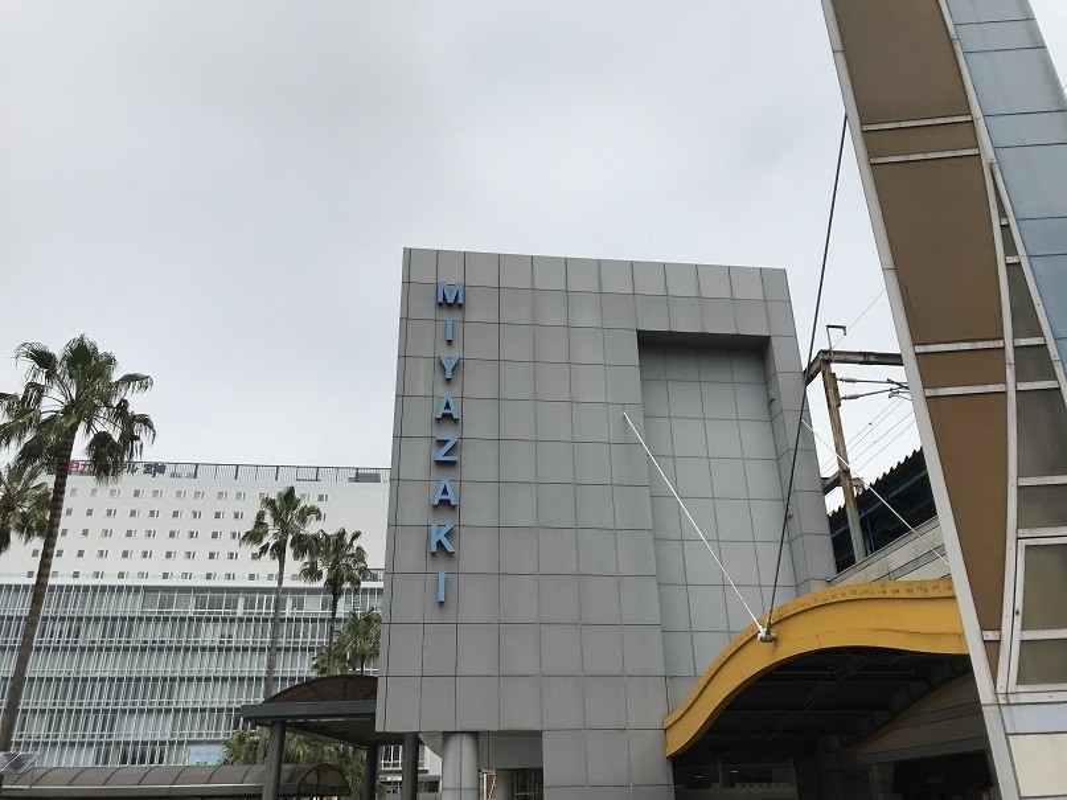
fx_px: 863
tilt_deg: +26.0
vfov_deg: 49.7
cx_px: 534
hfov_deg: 63.5
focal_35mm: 28
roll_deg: +1.8
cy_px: 400
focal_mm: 3.99
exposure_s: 1/5988
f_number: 1.8
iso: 25
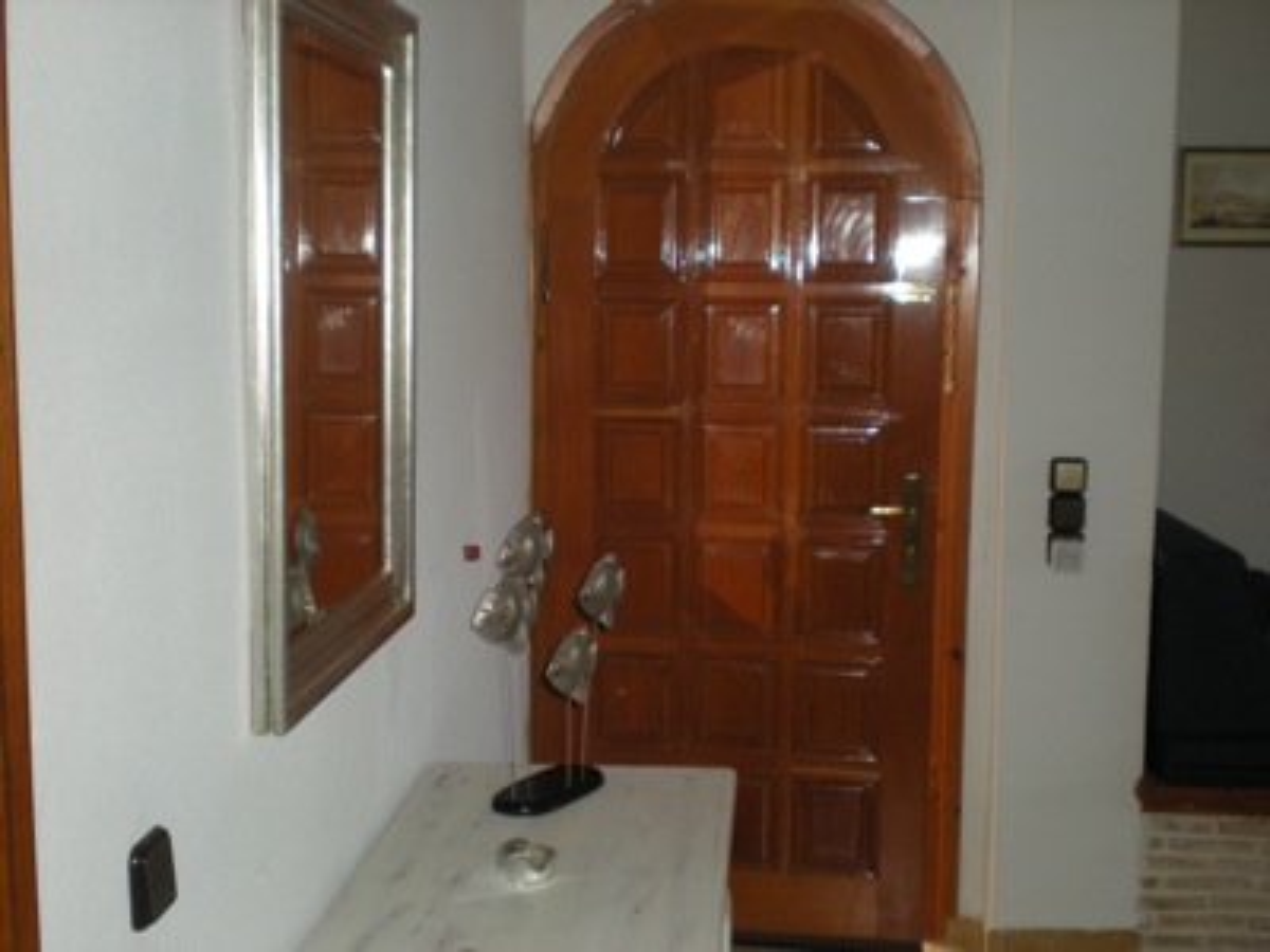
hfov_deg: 42.9
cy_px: 476
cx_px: 635
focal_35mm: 44
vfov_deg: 32.9
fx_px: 1614
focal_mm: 7.4
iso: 135
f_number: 3.5
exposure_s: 1/60
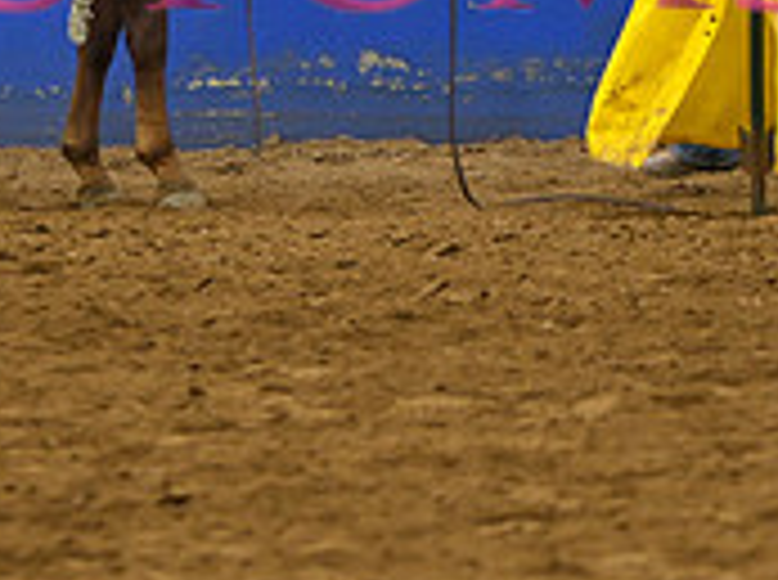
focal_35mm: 362
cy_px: -214
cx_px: 225
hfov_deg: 5.5
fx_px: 8119
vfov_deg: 4.1
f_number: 2.8
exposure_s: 1/400
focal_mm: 112
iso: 3200
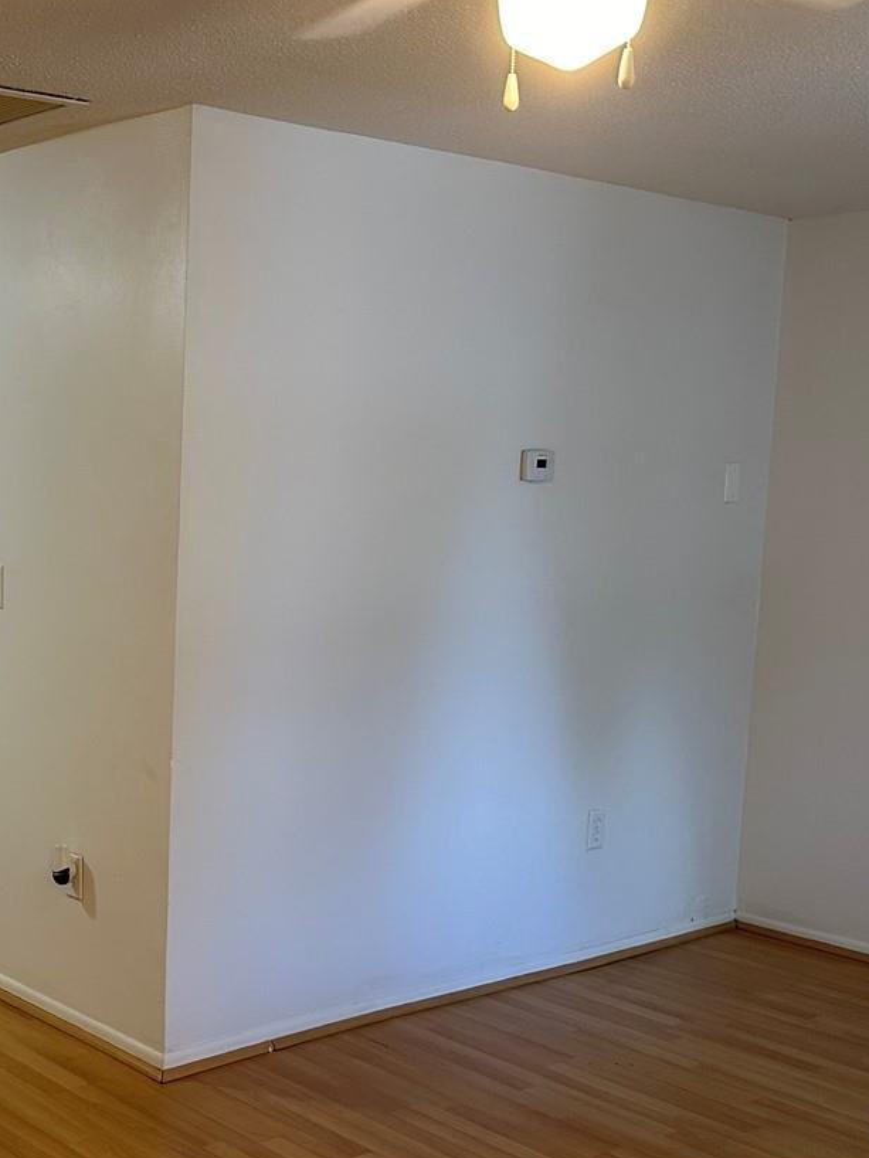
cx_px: 44
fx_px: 1573
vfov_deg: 40.3
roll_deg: +0.3
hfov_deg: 29.3
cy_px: 679
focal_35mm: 47
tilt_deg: -5.6
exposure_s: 1/60
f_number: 1.78
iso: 200
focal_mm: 6.86
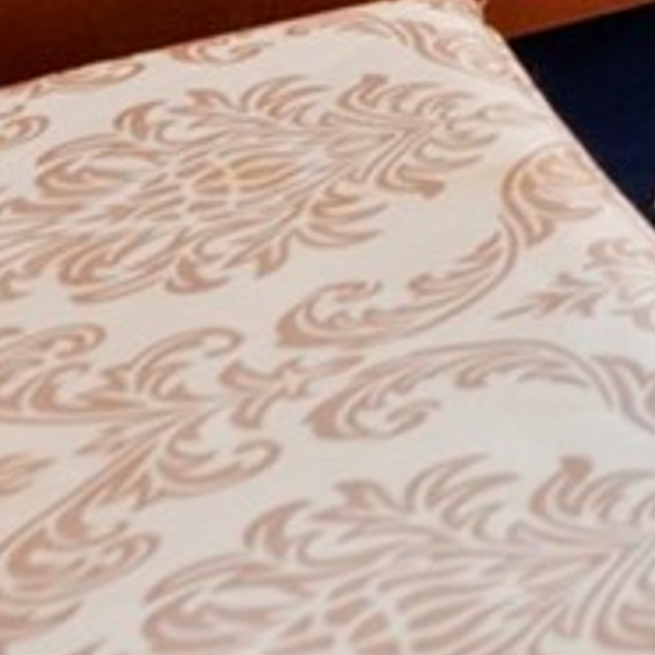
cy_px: -1340
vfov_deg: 9.2
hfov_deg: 9.4
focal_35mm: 149
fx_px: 3190
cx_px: 1905
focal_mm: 16
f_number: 8
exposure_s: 2.5
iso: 160
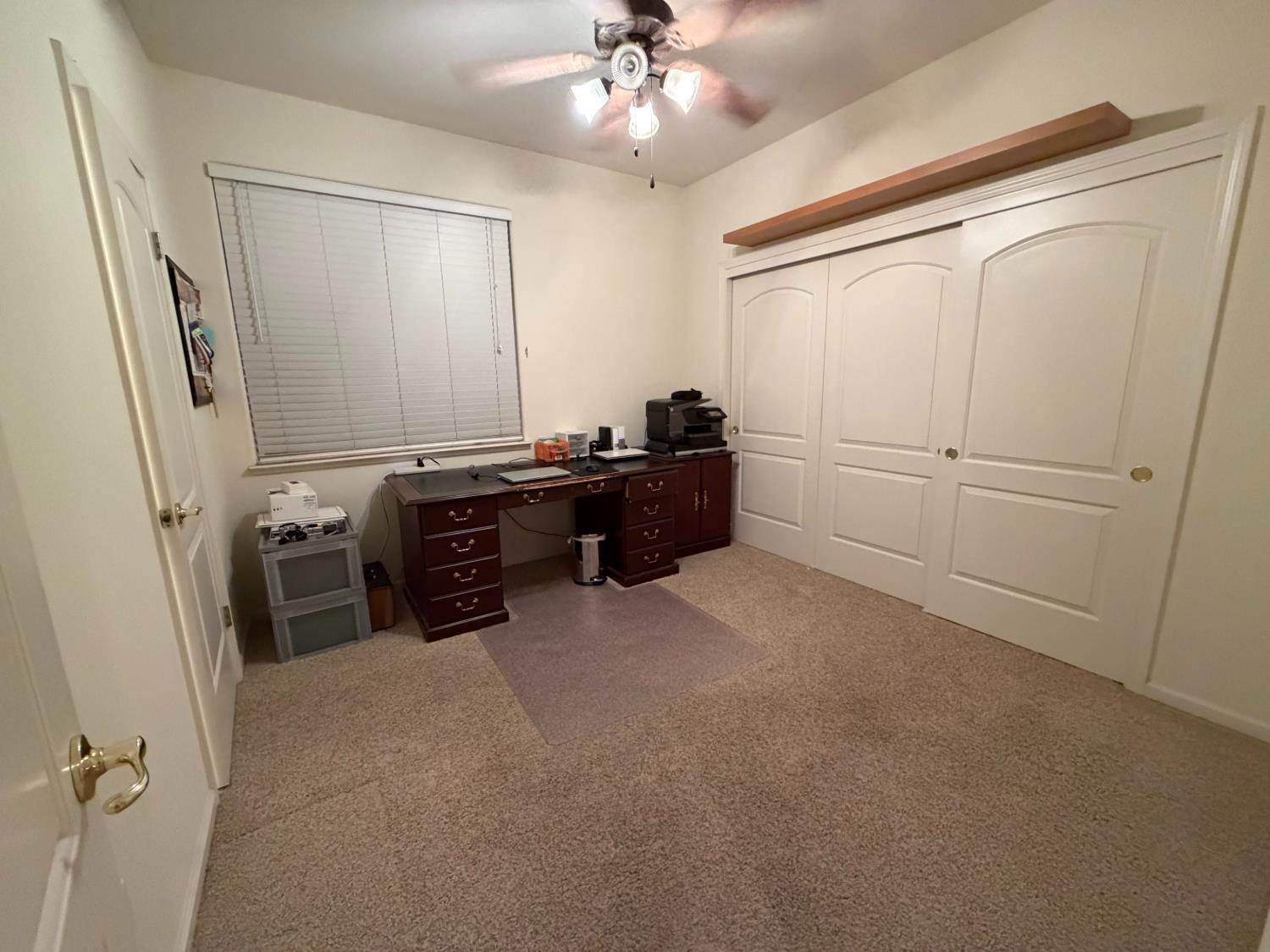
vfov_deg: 85.7
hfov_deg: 102.1
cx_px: 635
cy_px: 476
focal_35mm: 14
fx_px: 514
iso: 800
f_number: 2.2
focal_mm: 2.22
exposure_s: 1/60
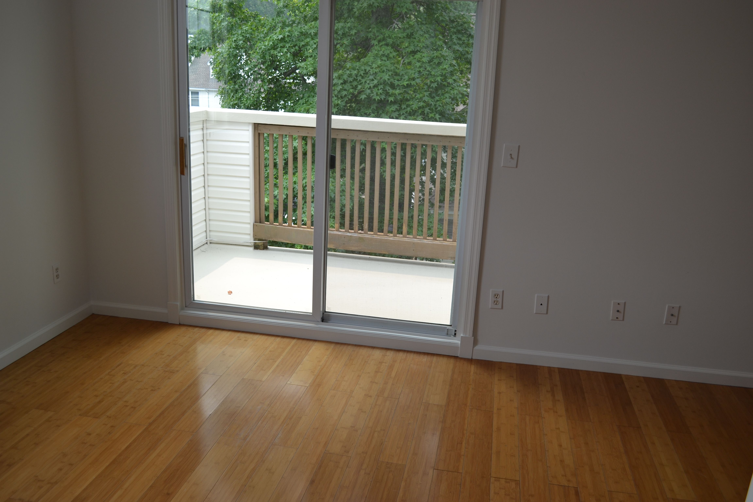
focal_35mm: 30
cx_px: 376
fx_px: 627
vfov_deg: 43.6
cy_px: 251
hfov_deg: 61.9
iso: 100
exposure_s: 1/125
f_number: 5.6
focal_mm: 20
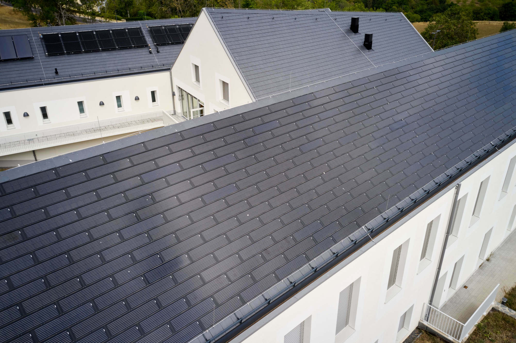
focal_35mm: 28
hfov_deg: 65.5
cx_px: 258
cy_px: 172
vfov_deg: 46.4
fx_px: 401
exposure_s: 1/200
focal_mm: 10.26
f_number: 8
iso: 100
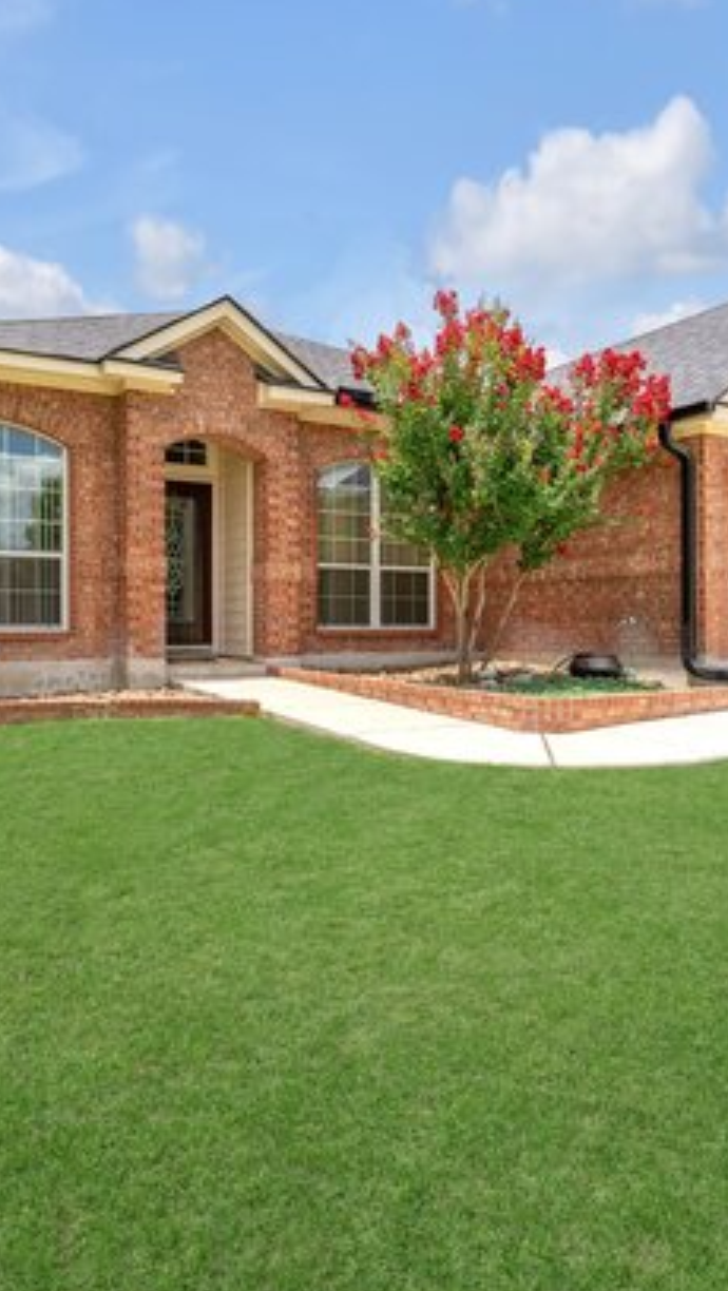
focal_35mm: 23
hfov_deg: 49.2
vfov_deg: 78.7
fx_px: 788
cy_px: 634
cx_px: 285
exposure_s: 1/160
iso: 125
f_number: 10
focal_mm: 14
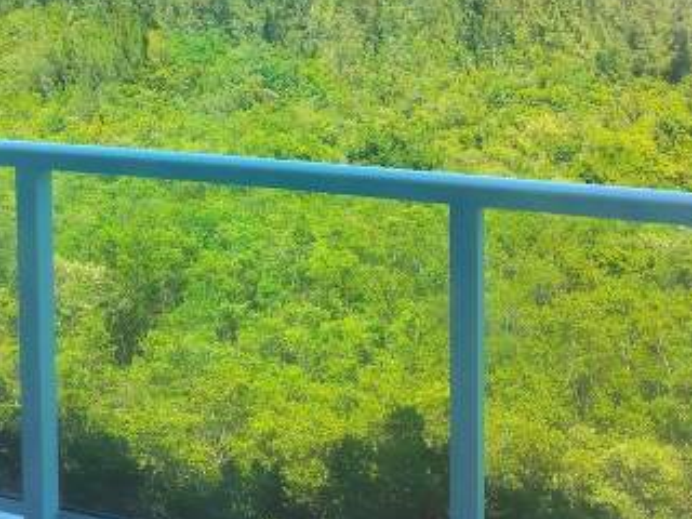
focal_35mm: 60
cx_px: 240
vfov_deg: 23.6
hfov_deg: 32.0
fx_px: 1199
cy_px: 32
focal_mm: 5.24
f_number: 2.8
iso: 50
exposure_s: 1/521
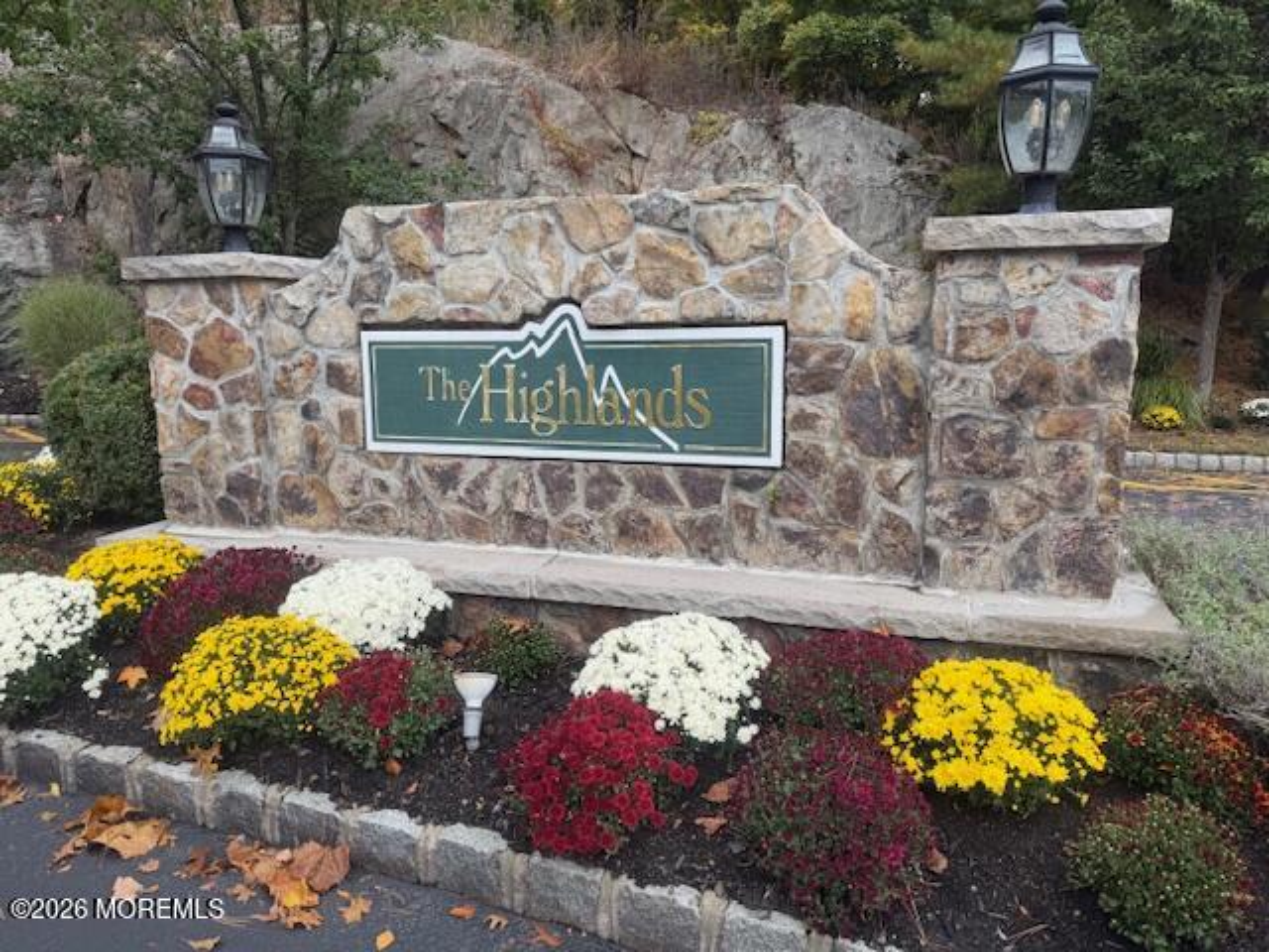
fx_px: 880
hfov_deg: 71.6
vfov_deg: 56.8
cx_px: 634
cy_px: 476
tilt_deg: -10.7
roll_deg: +0.9
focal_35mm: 24
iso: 80
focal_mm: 6.76
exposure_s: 1/1018
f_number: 1.78
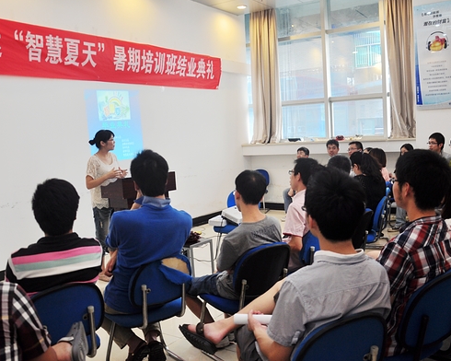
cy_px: 178
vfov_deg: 47.1
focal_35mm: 31
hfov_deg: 57.0
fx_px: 414
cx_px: 255
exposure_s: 1/30
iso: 250
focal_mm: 18
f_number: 3.5
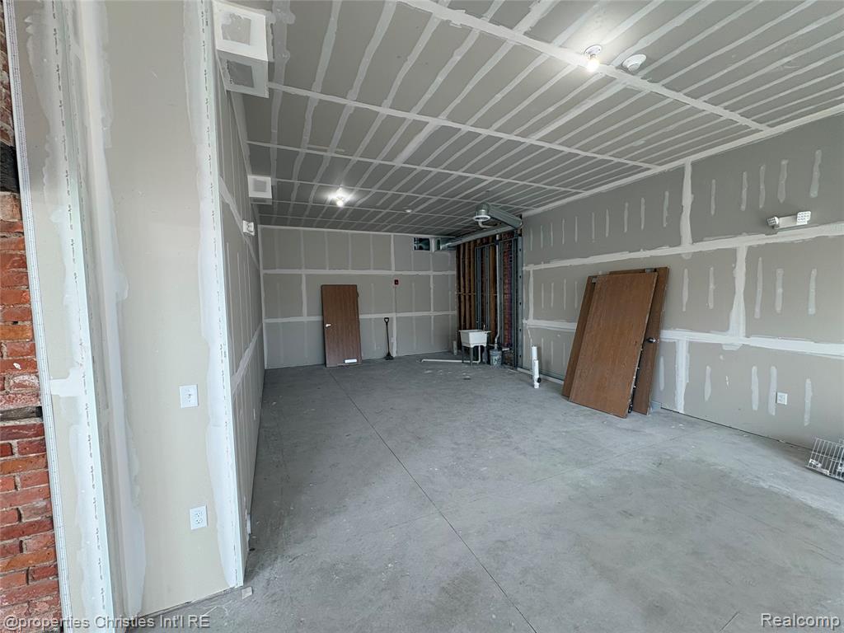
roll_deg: +1.4
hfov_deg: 102.1
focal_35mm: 14
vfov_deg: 85.7
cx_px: 422
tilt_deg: -3.1
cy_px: 316
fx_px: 341
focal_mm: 2.22
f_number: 2.2
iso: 100
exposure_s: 1/120
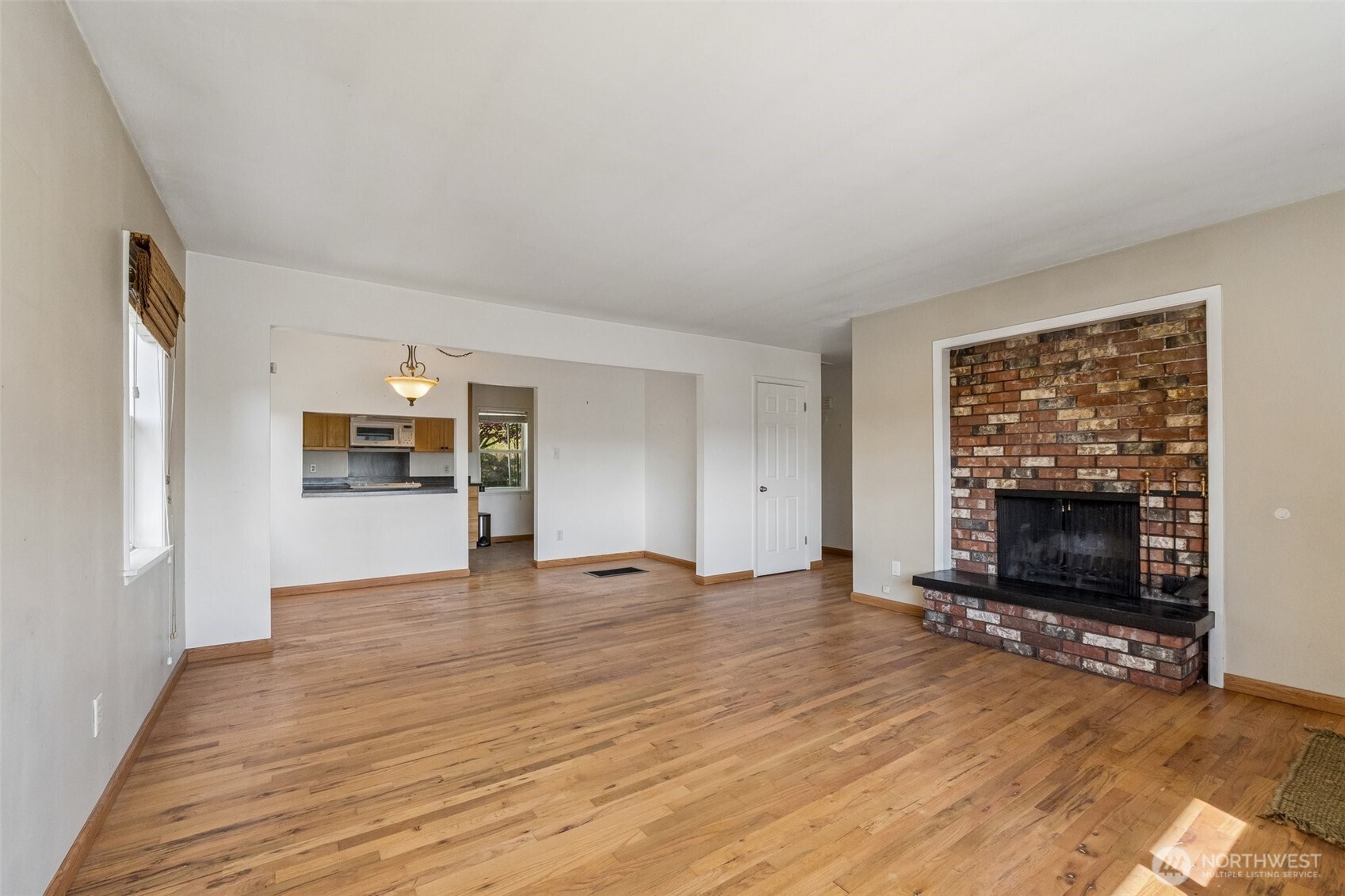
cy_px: 448
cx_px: 672
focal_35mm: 15
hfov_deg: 100.4
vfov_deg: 77.3
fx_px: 560
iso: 500
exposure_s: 1/30
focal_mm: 10
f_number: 9
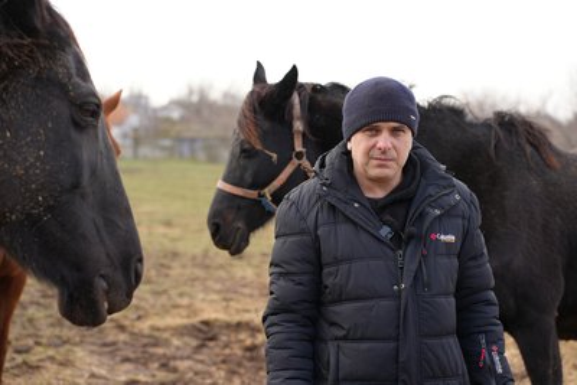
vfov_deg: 18.2
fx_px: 1202
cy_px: 192
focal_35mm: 75
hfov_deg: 27.0
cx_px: 288
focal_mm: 75
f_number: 4
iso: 125
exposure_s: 1/160
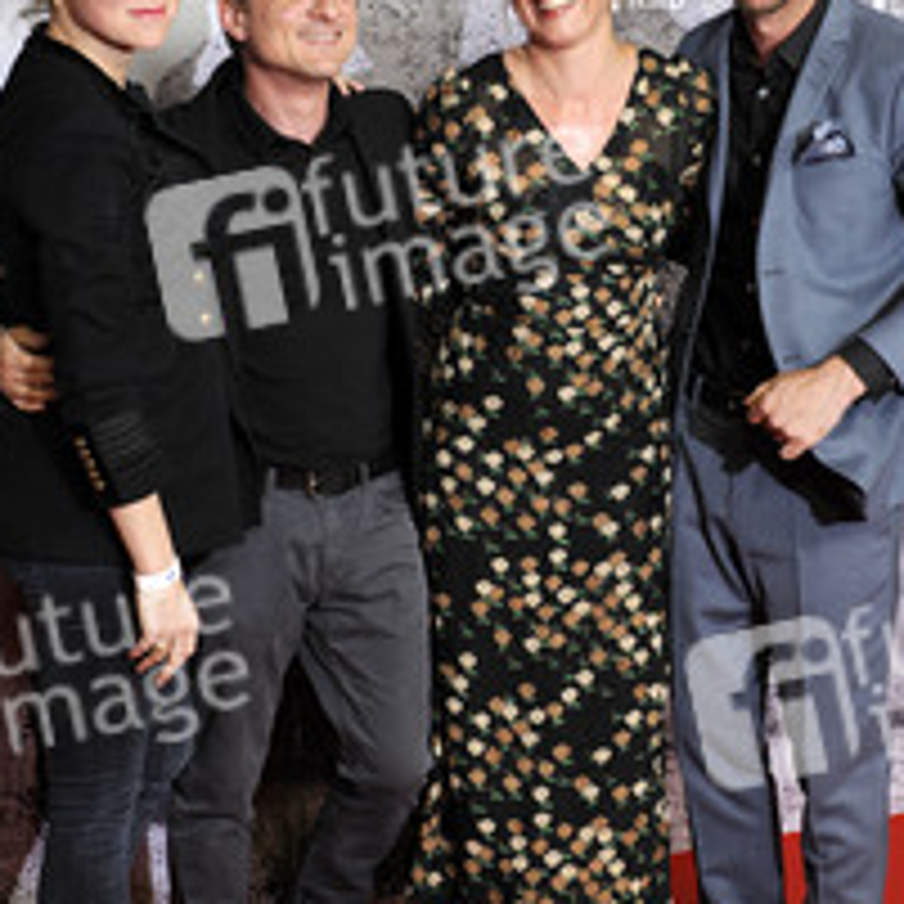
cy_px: 459
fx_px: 2600
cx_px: 510
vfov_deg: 19.7
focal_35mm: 88
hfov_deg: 19.7
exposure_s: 1/160
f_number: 5.6
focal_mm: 52
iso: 640
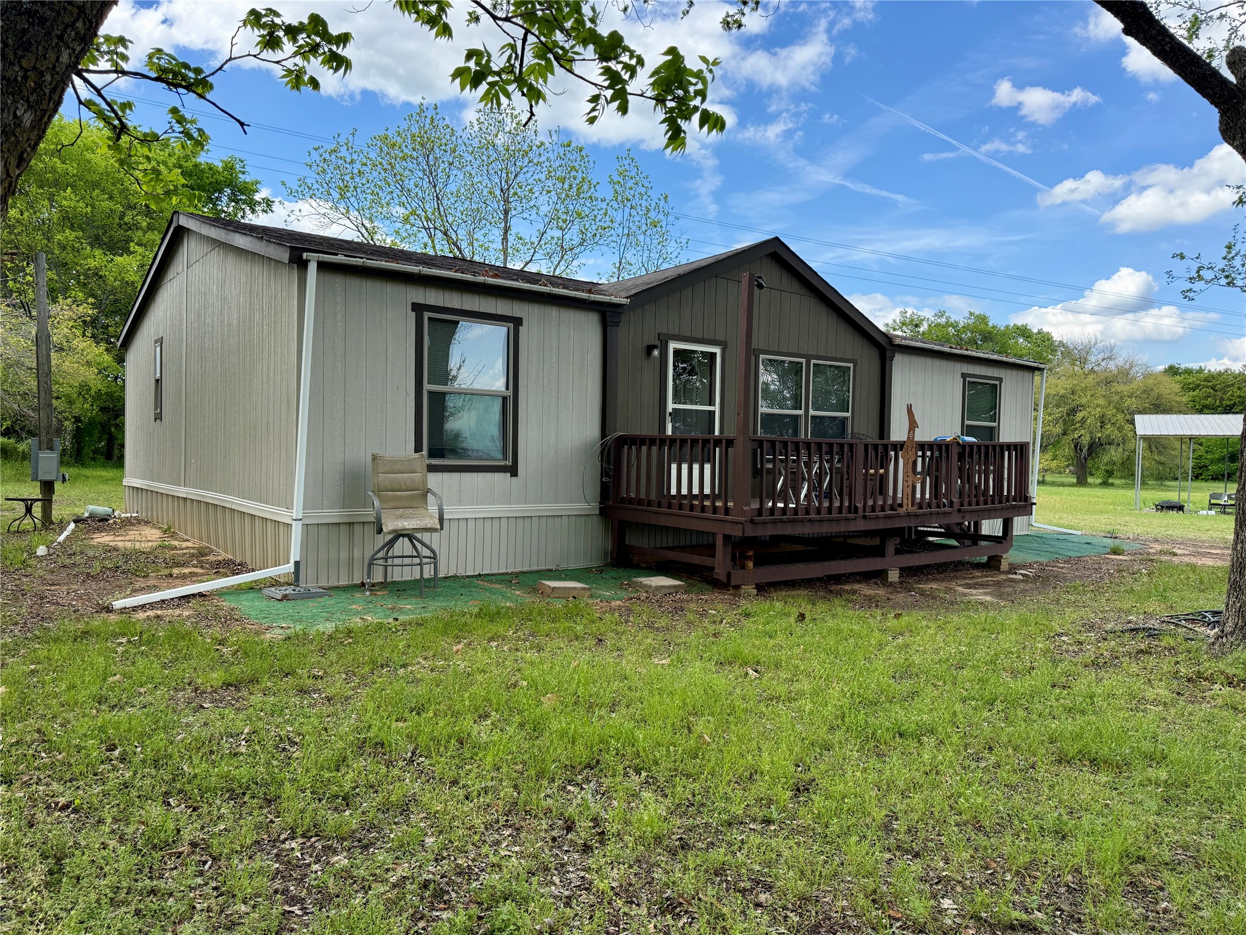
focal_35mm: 24
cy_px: 468
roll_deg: -0.7
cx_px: 623
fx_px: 864
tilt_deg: -1.0
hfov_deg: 71.6
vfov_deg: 56.8
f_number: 1.78
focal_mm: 6.76
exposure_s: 1/2370
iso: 100
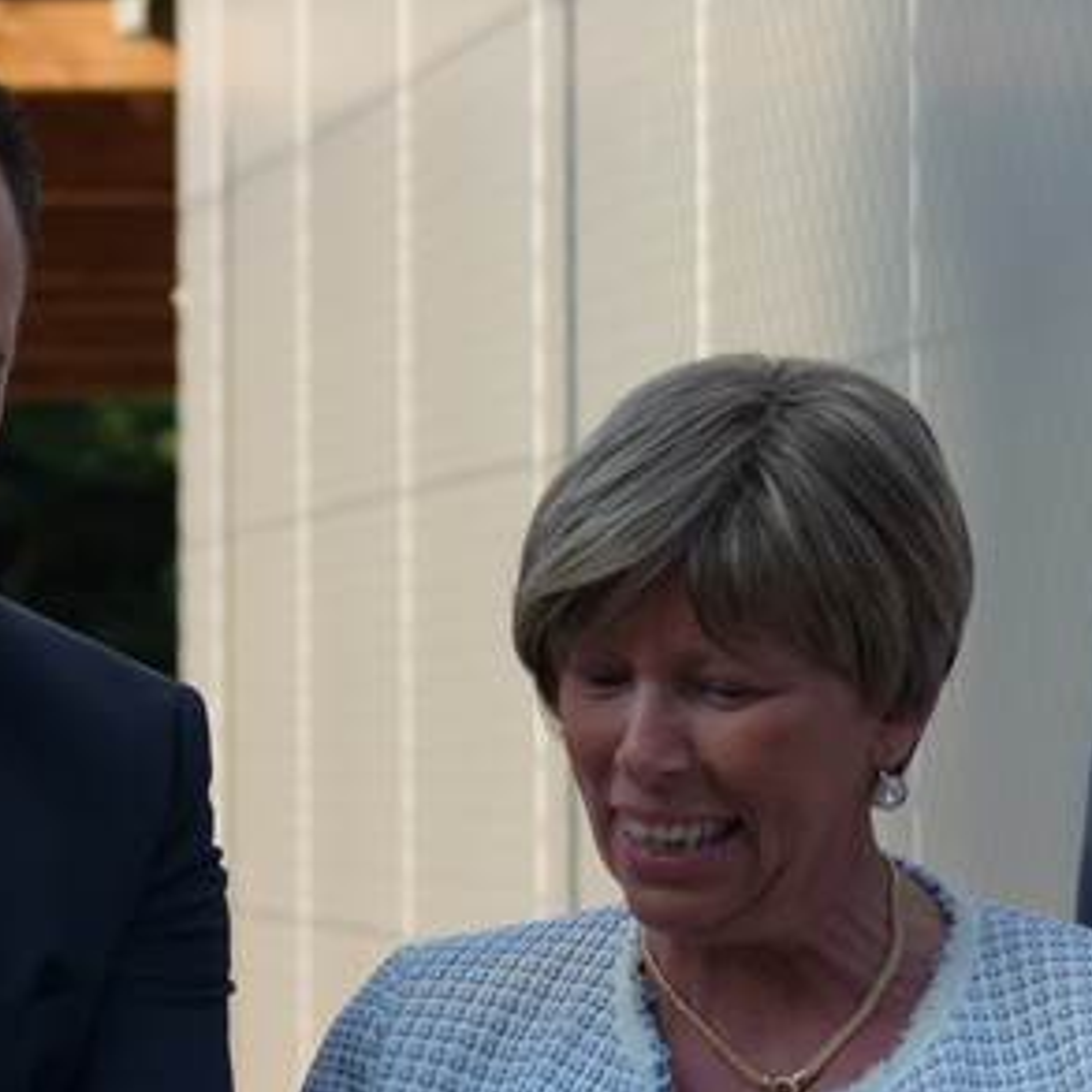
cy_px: 822
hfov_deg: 7.8
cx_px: 164
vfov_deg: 7.8
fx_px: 7959
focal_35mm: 223
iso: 100
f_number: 3.5
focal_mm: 50
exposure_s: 1/400
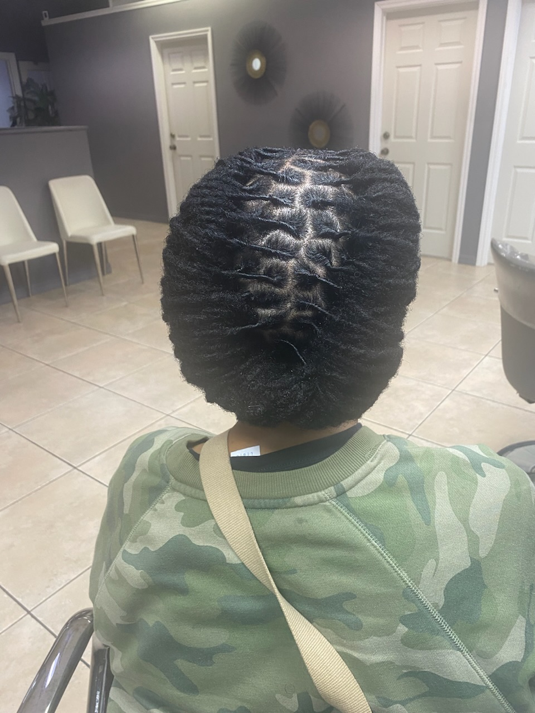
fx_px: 536
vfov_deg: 67.3
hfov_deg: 53.1
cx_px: 268
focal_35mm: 26
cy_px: 356
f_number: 1.8
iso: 100
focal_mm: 4.25
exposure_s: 1/60
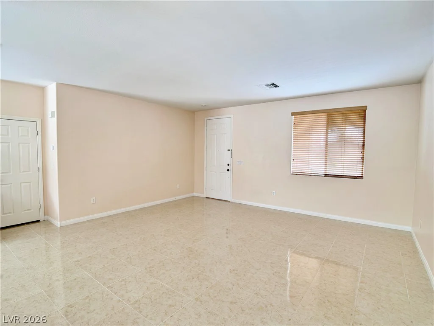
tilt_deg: -2.3
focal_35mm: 24
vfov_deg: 56.8
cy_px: 163
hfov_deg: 71.6
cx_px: 217
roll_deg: -0.9
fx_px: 301
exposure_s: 1/60
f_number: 1.78
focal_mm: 6.76
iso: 125
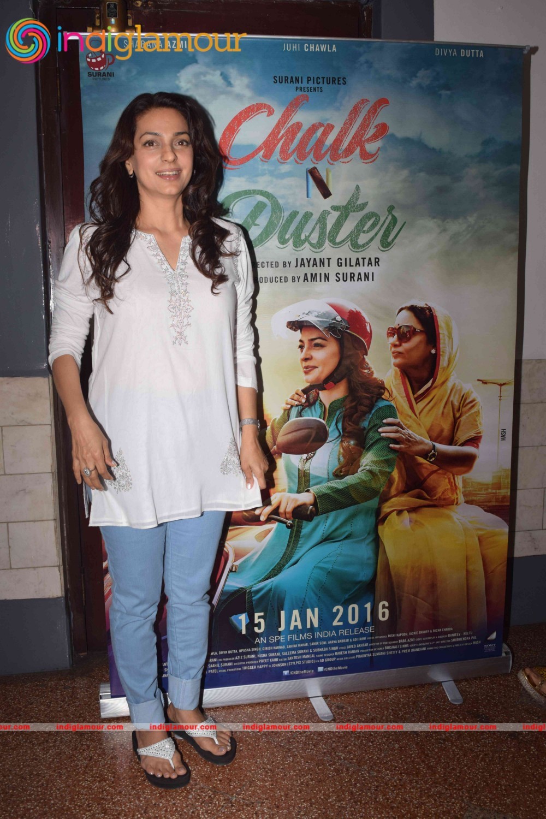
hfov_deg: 40.0
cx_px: 273
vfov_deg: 57.2
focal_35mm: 33
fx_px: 751
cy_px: 410
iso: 400
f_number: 6.3
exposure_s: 1/200
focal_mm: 22
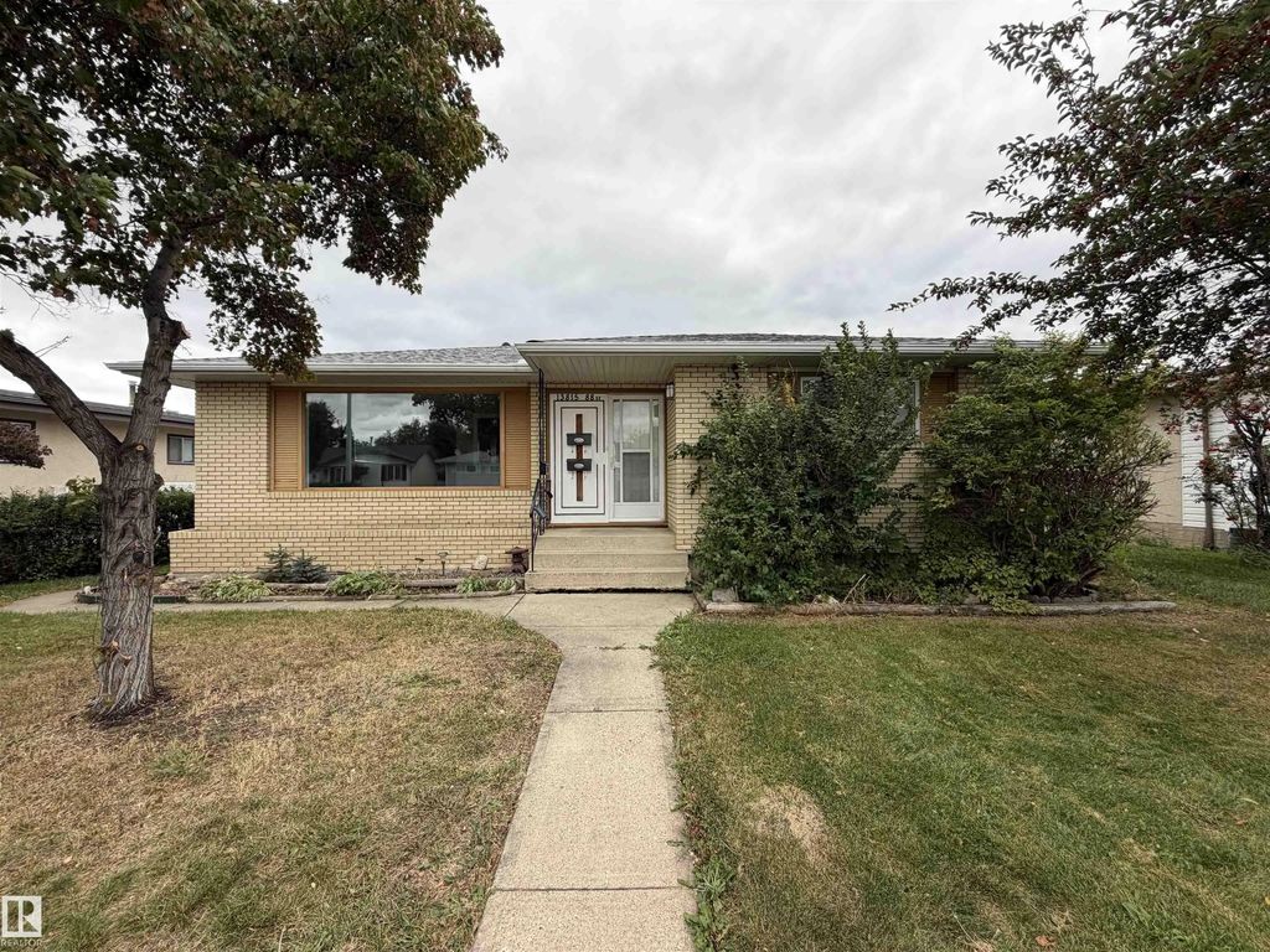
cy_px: 476
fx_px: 514
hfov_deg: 102.1
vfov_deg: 85.7
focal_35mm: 14
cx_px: 635
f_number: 2.2
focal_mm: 2.22
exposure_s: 1/502
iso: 50
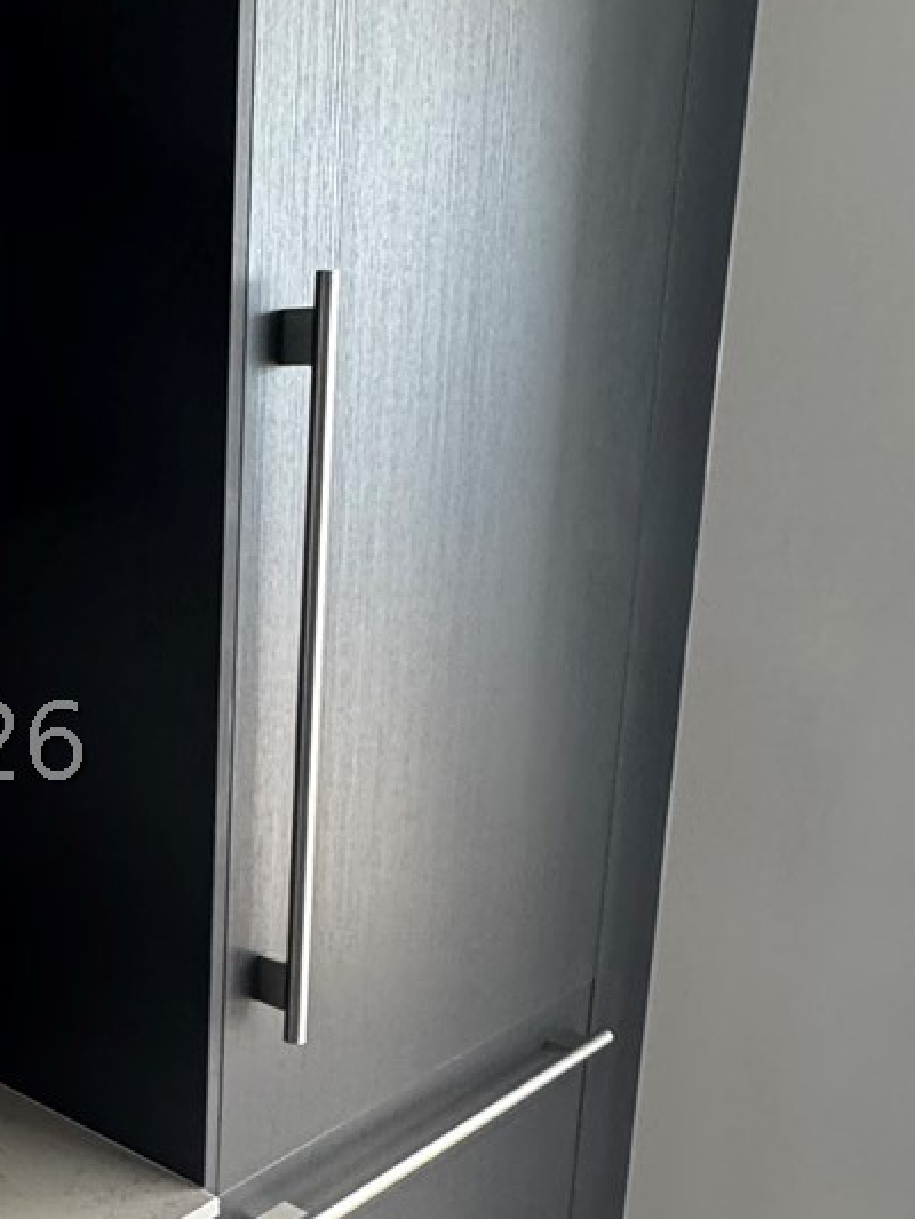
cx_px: -48
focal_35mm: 42
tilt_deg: -16.2
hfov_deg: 31.2
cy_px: 743
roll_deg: -0.9
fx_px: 1480
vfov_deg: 44.5
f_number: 2.2
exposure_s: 1/89
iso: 320
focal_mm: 2.22
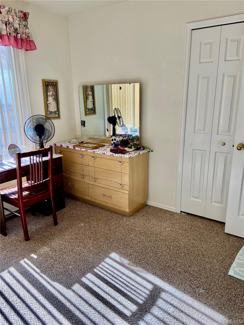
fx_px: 244
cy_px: 162
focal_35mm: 26
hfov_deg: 53.1
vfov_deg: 67.3
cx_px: 122
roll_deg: +1.1
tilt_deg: -15.3
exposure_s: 1/156
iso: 32
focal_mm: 4.25
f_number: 1.8
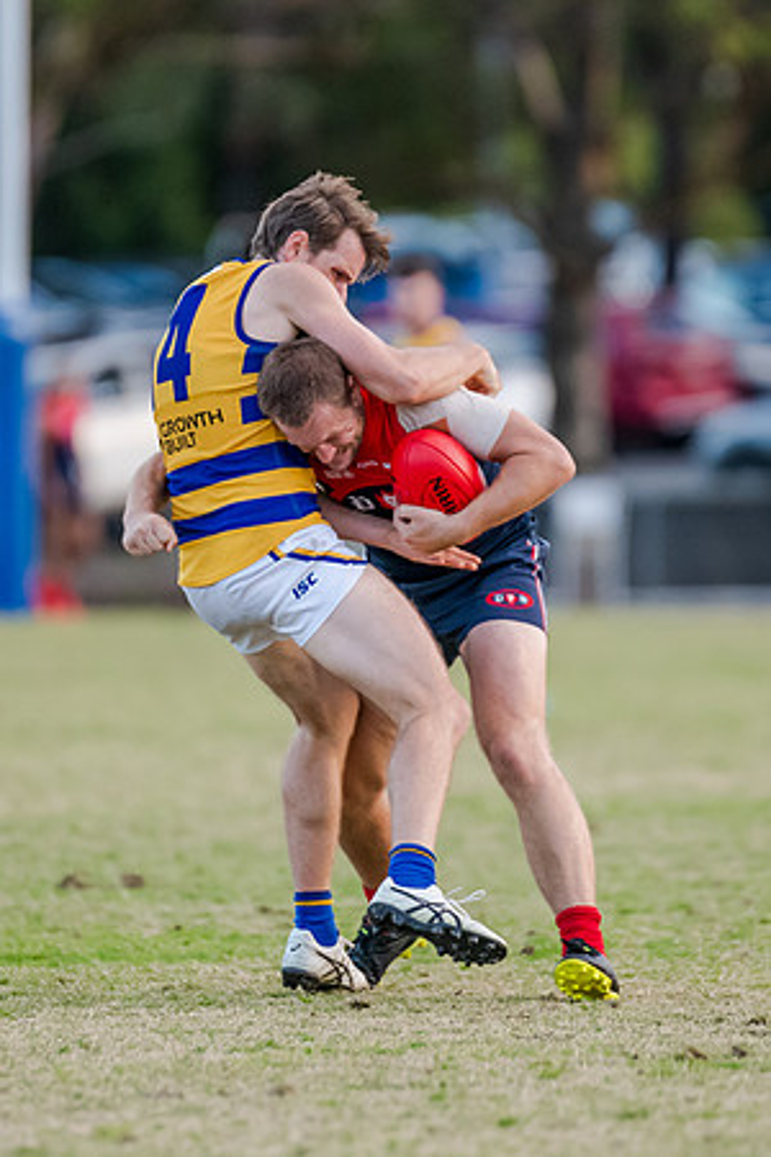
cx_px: 282
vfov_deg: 3.1
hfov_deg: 2.1
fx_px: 21037
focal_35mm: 655
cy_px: 584
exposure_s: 1/1600
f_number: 2.8
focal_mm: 300
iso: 1600
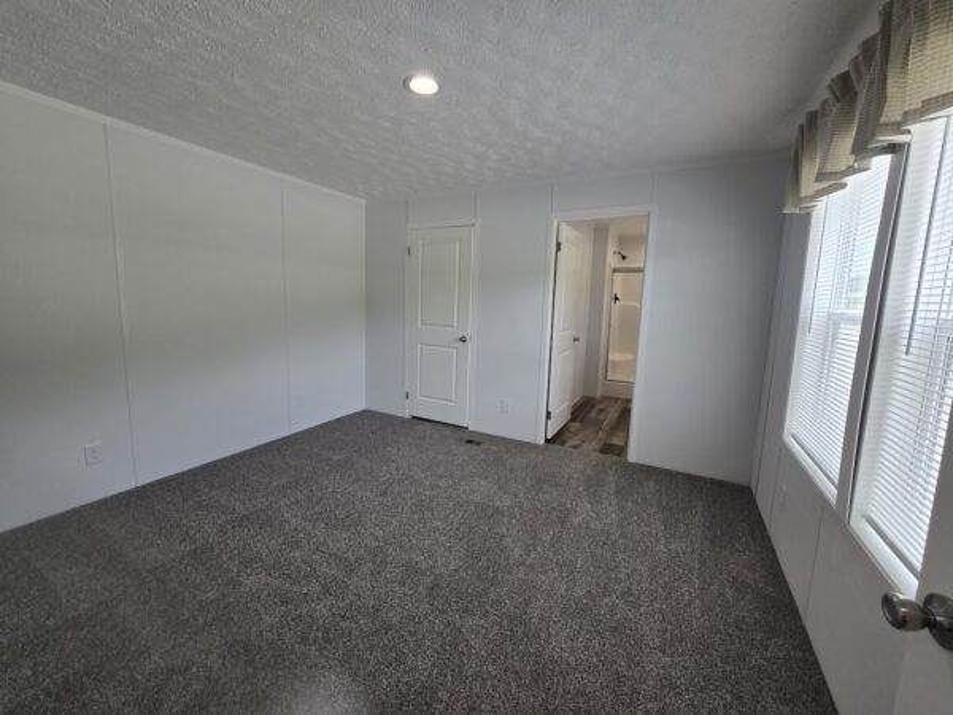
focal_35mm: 13
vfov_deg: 89.9
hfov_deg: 106.2
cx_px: 476
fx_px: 358
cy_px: 358
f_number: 2.2
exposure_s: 1/137
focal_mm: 2.2
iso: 50
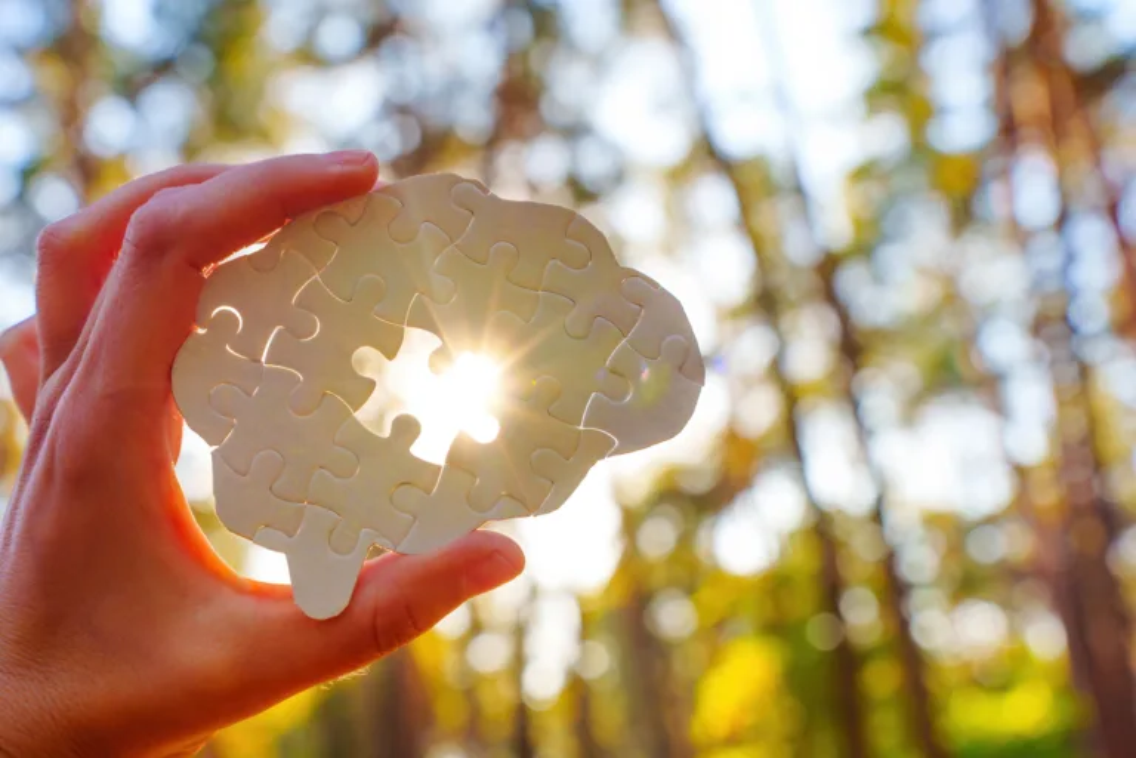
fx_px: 1515
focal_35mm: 48
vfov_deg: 28.1
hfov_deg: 41.1
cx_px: 568
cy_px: 379
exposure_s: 1/250
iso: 200
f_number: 6.3
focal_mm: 48
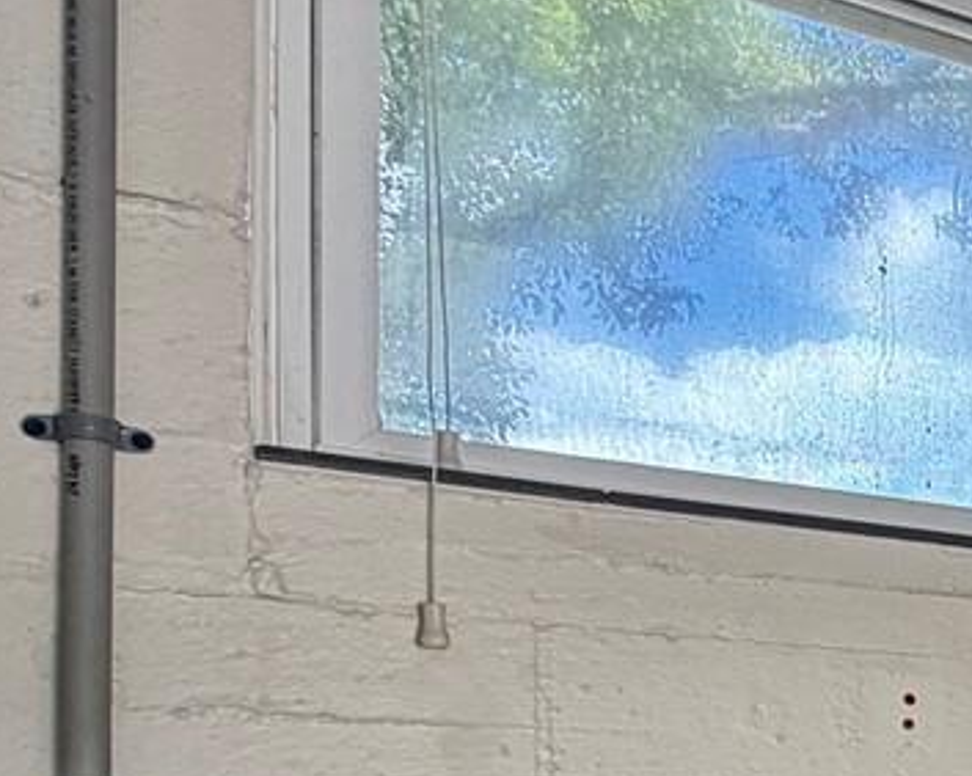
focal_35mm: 62
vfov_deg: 22.9
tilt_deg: -0.4
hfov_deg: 22.8
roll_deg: -0.2
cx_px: 1570
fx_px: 1783
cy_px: 881
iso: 80
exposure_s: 1/121
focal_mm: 2.22
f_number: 2.2
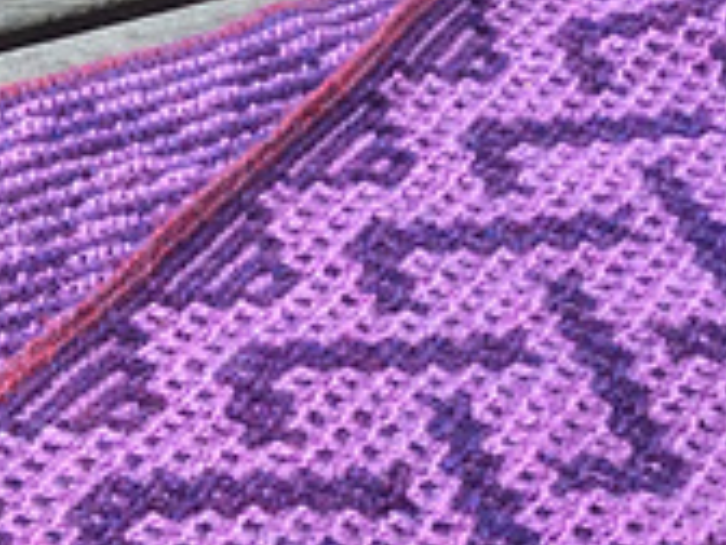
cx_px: -311
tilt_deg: -51.2
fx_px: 2475
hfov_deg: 15.6
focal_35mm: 118
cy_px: 934
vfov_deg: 11.7
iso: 32
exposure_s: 1/100
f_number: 2.4
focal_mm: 3.3
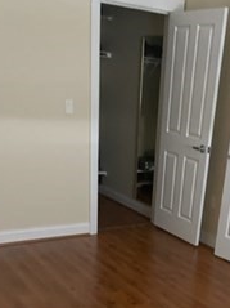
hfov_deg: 29.4
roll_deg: -2.8
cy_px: 285
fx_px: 434
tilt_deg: -20.7
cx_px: 159
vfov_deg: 36.2
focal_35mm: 49
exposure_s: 1/30
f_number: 1.6
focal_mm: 5.1
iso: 800
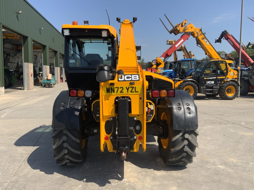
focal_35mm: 29
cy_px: 95
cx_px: 127
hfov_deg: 61.7
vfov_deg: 48.2
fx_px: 213
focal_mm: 3
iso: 16
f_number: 1.8
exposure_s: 1/1534
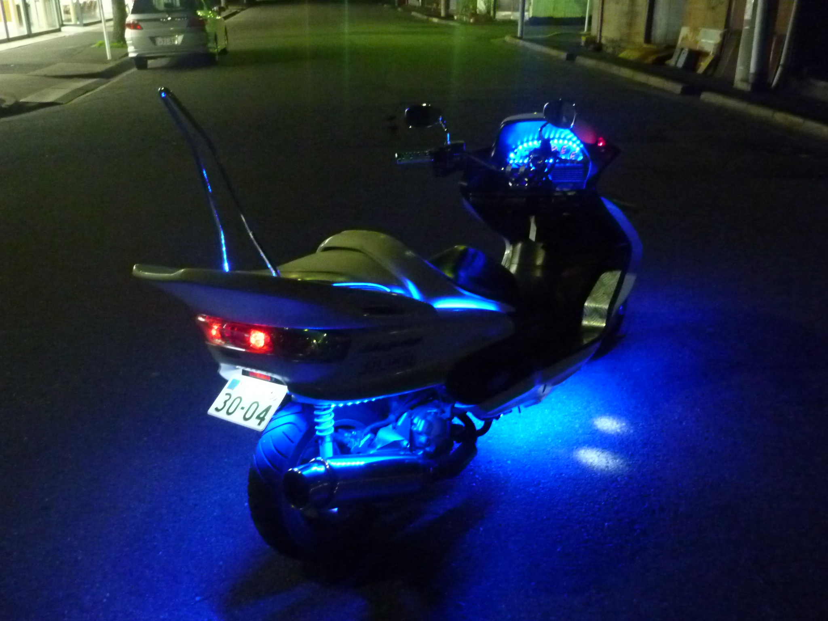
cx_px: 414
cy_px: 310
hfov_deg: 58.4
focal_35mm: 31
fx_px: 742
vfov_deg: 45.4
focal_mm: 4.9
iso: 800
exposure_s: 1/8
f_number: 3.3
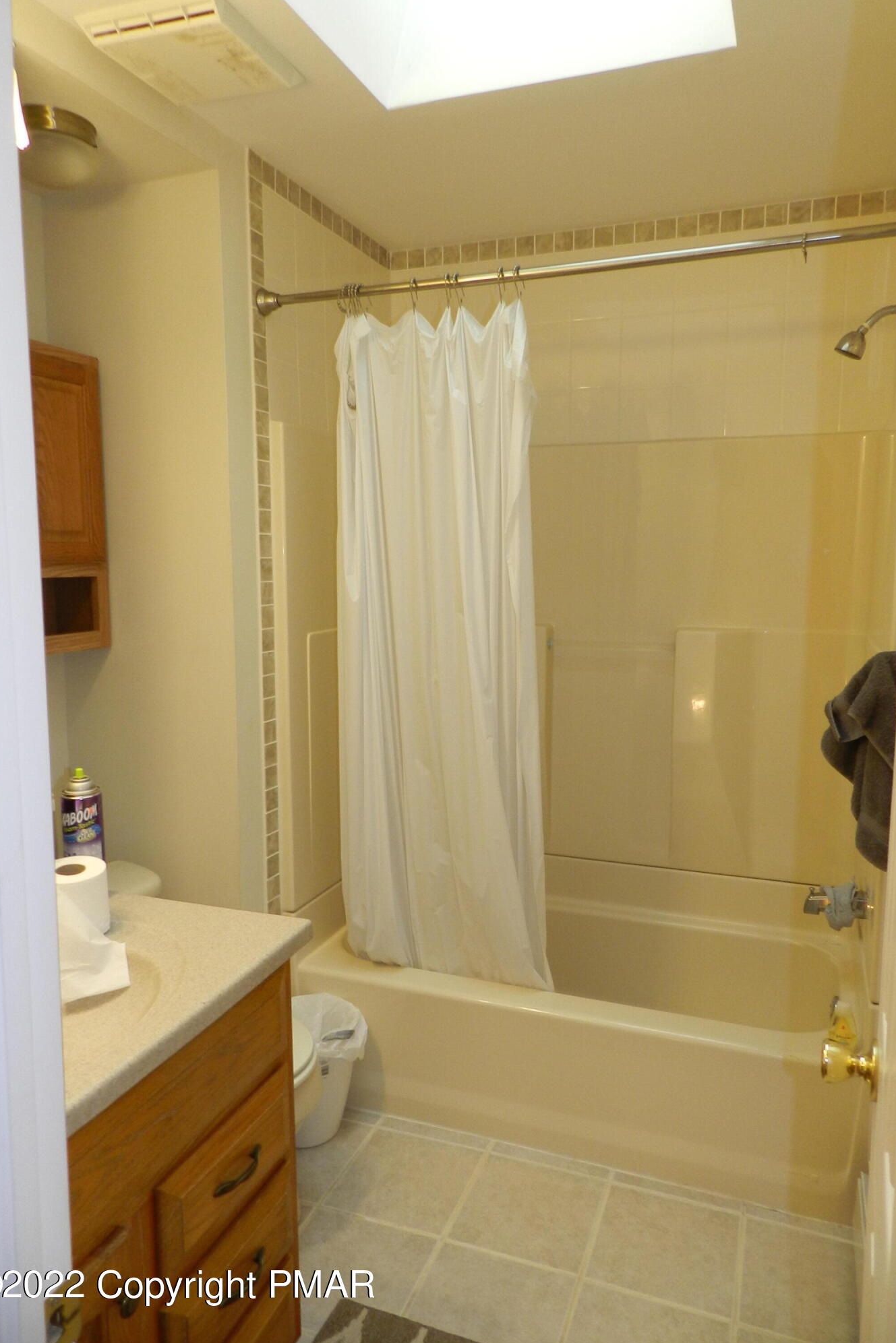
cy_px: 673
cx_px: 476
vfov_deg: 73.7
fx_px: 896
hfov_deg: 53.1
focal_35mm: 24
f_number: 3.4
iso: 160
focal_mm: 4
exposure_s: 1/30
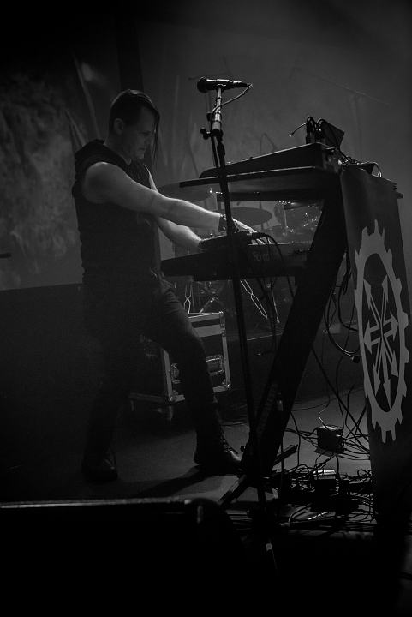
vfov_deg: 48.4
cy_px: 308
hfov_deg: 33.4
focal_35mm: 40
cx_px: 206
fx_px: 686
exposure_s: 1/100
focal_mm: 40
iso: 3200
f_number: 4.5
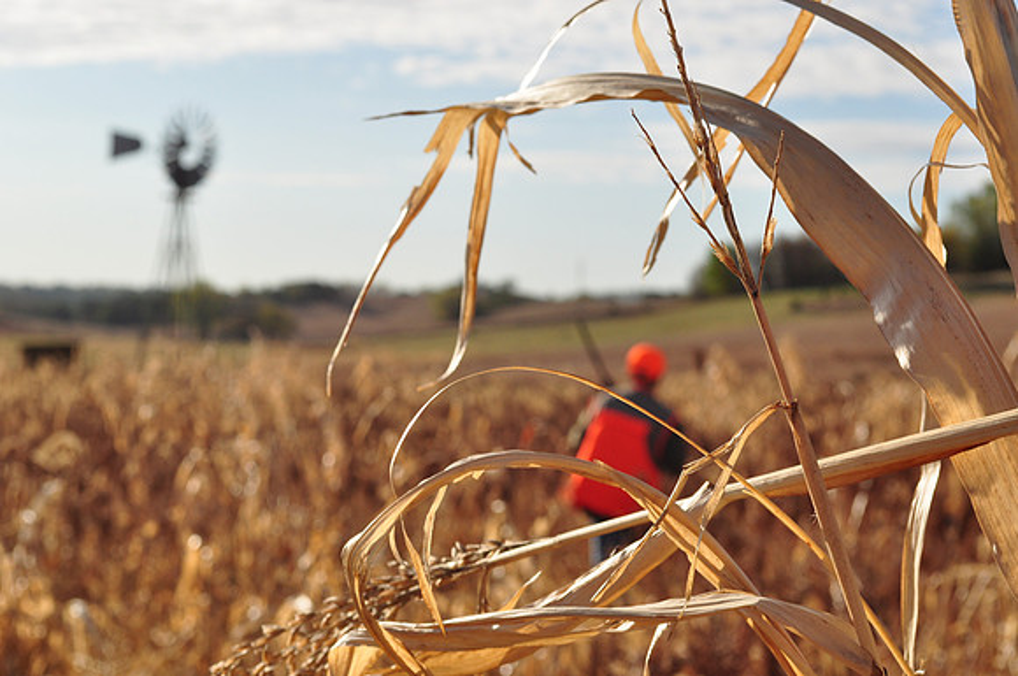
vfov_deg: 16.5
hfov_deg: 24.6
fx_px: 2330
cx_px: 509
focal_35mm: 82
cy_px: 338
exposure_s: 1/500
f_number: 11
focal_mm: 55
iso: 400
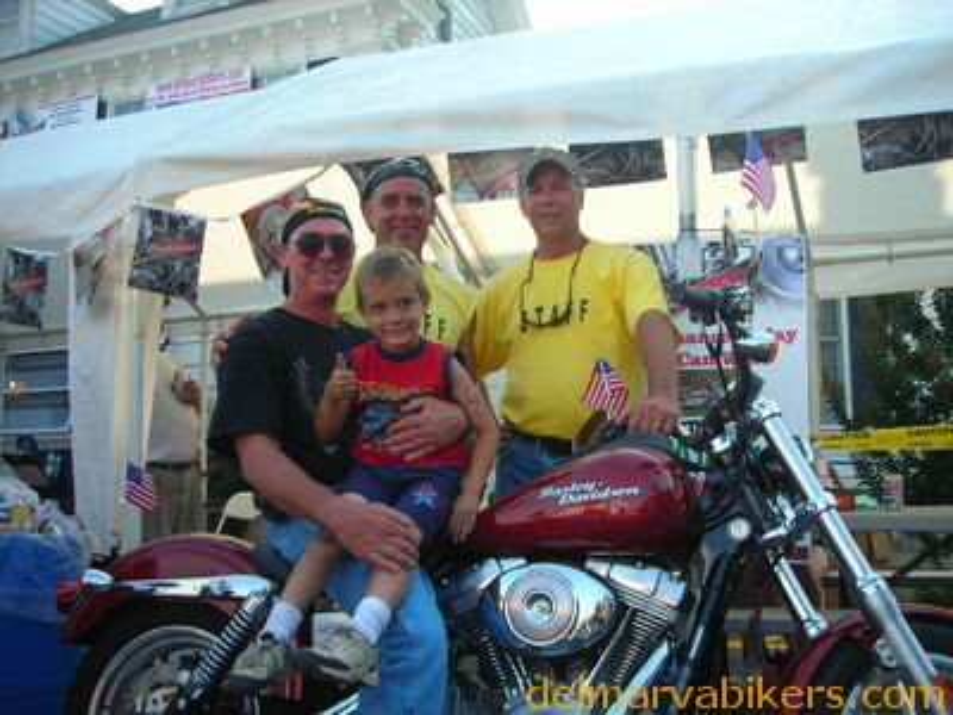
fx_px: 1046
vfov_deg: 37.7
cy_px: 358
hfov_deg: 49.0
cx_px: 476
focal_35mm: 38
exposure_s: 1/174
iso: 50
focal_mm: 6.3
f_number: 3.2
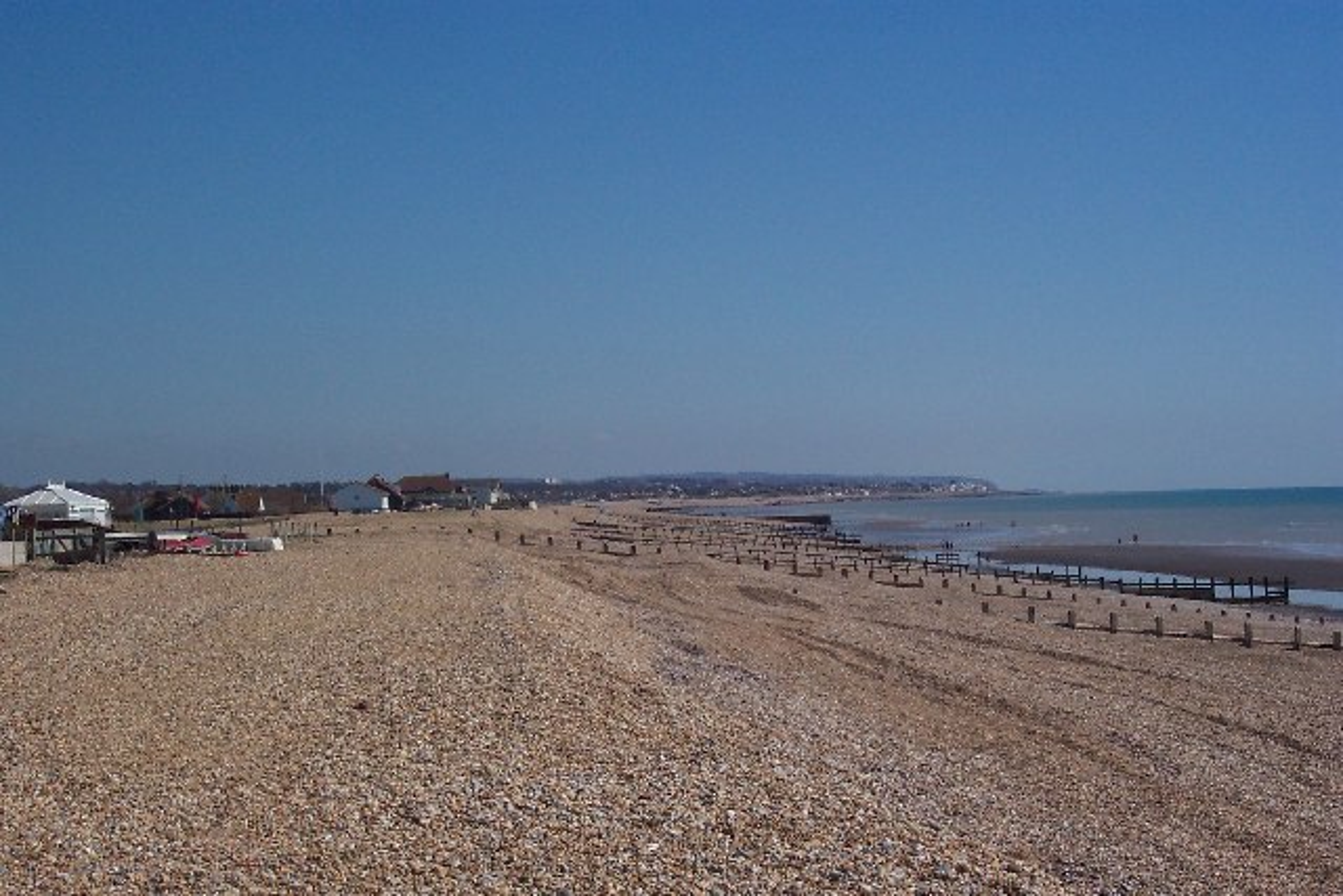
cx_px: 672
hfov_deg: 26.6
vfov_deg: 18.0
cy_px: 448
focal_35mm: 76
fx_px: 2836
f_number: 6.7
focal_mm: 16
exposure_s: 1/1000
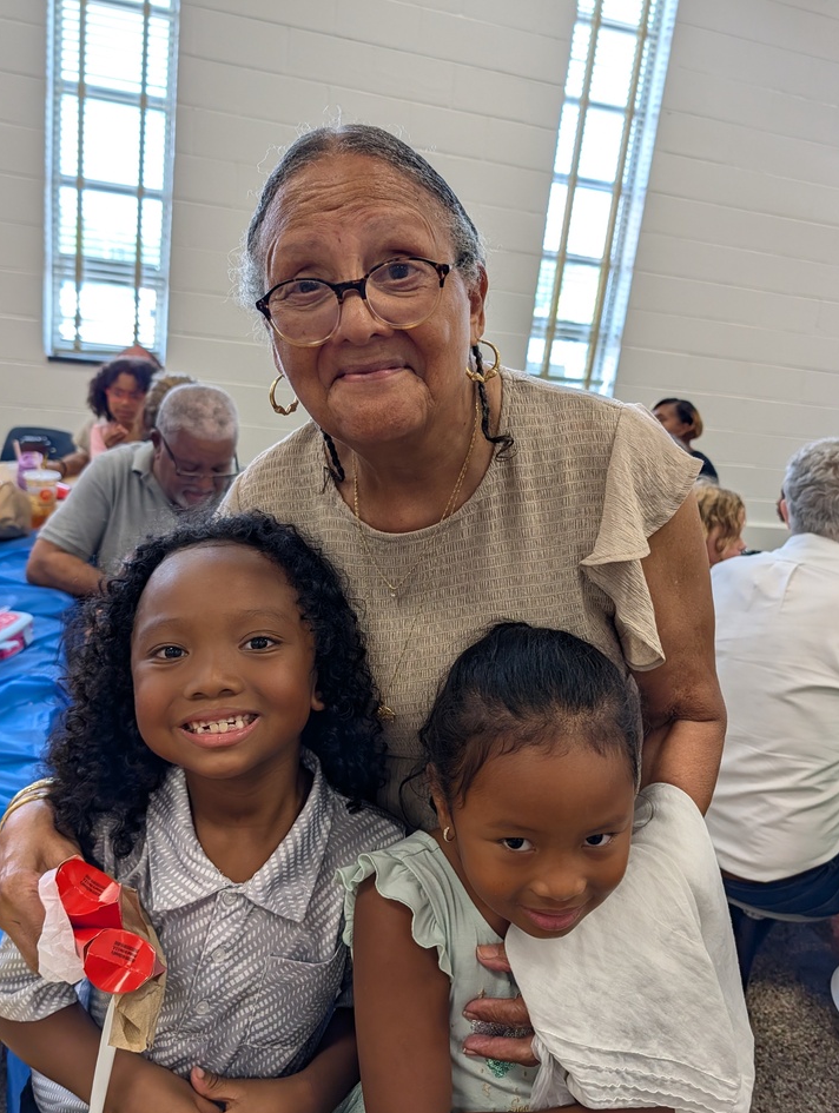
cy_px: 556
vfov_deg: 67.2
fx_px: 838
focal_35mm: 26
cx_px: 419
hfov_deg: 53.2
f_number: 1.68
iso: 130
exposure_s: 1/120
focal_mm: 6.9
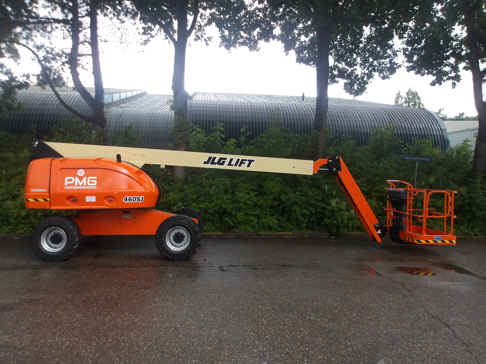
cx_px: 243
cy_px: 182
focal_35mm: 27
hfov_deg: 65.3
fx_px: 379
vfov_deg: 51.4
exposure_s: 1/84
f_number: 3
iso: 100
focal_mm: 4.9
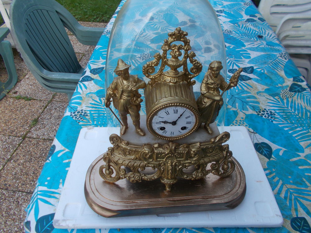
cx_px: 156
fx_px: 234
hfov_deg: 67.3
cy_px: 116
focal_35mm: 26
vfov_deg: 53.1
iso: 80
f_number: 3.2
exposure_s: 1/125
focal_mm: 4.6
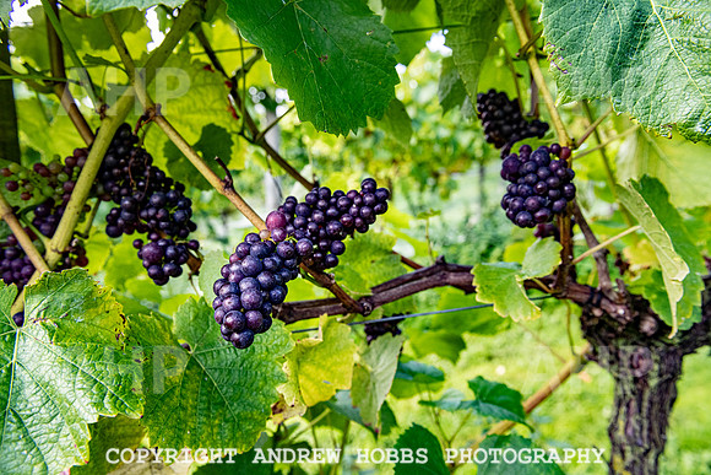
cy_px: 238
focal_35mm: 24
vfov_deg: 53.2
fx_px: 474
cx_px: 356
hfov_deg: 73.7
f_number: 5.6
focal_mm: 24
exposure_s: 1/500
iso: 800
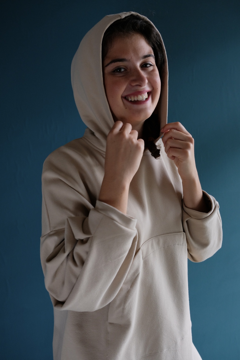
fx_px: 270
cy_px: 180
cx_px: 120
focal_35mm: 27
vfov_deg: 67.4
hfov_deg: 47.9
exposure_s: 1/60
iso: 1250
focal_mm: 18
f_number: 4
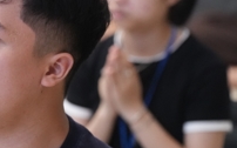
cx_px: -121
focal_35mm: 381
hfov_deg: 5.5
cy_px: 99
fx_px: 2460
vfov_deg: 3.4
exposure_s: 1/125
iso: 6400
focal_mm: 116
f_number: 4
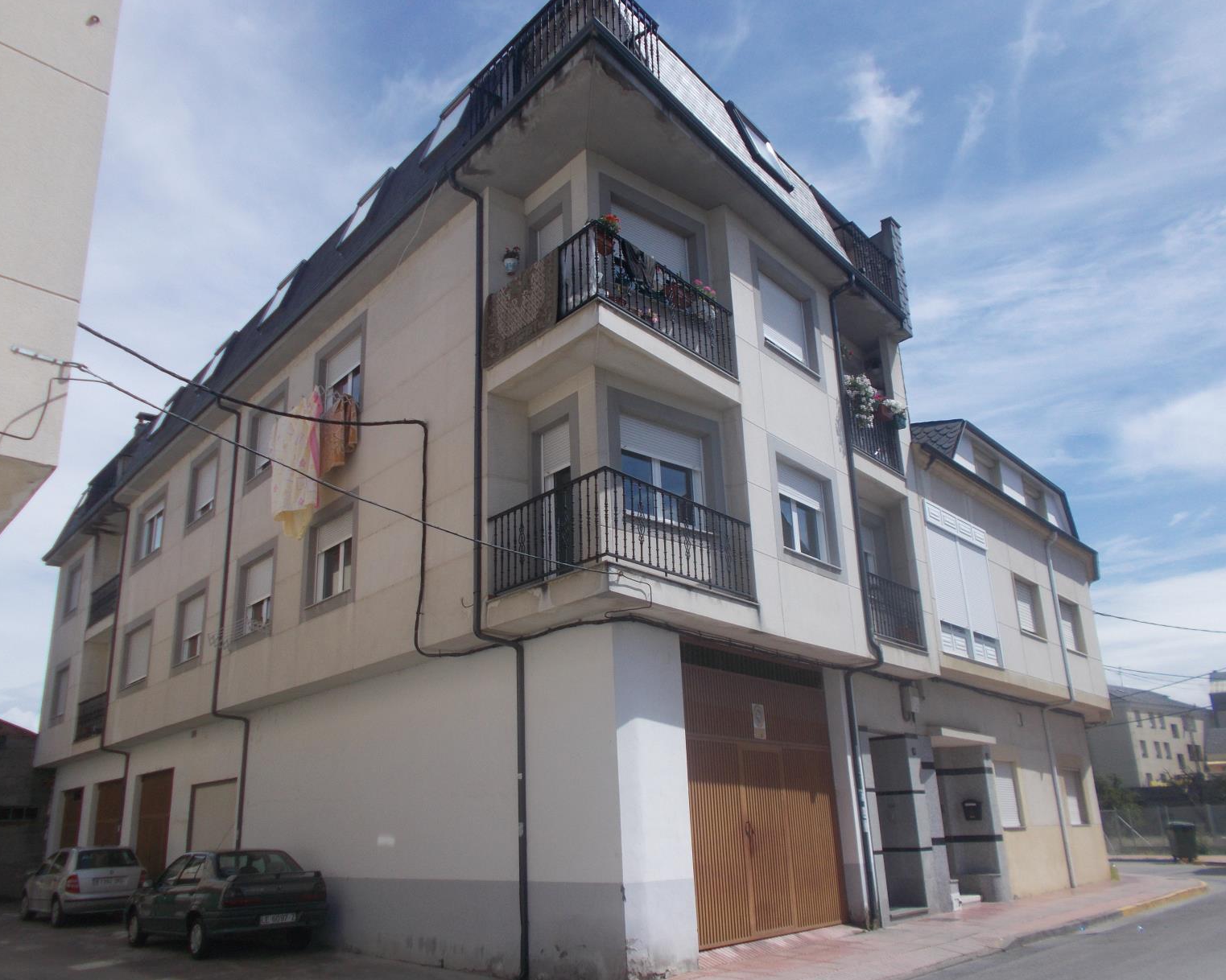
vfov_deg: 51.5
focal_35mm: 28
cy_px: 500
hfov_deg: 62.2
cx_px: 576
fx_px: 1016
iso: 80
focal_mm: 4.6
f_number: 8
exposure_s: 1/250
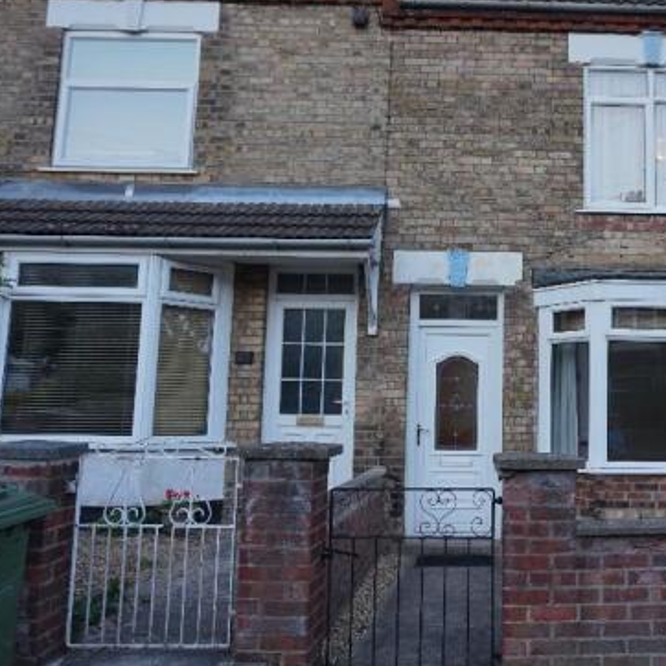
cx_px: 532
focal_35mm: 37
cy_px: 293
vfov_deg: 44.8
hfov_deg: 42.9
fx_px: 805
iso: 200
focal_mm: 16
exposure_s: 1/60
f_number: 4
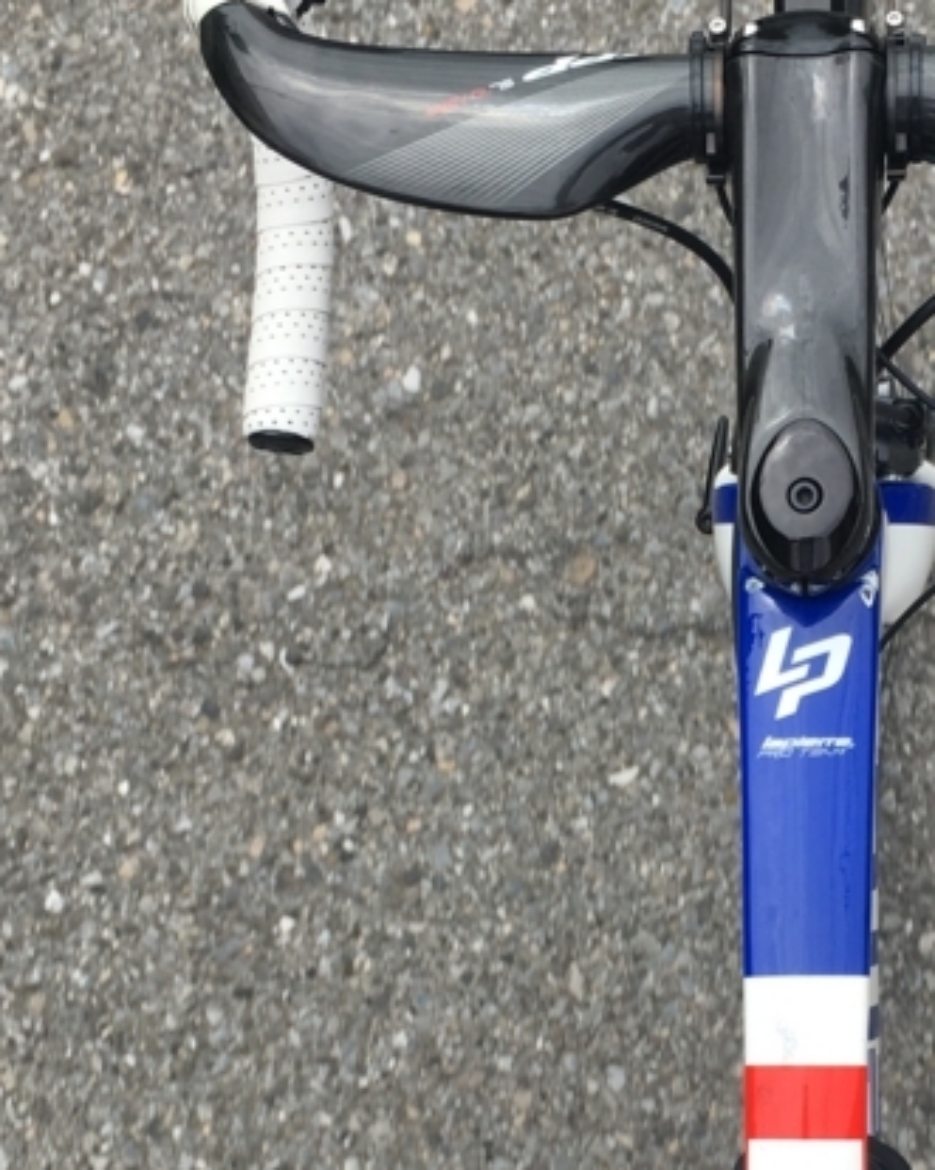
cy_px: 896
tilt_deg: -75.8
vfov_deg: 26.7
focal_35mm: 70
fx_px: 2422
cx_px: 737
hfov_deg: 21.6
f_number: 2.2
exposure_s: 1/1115
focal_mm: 4.15
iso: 25
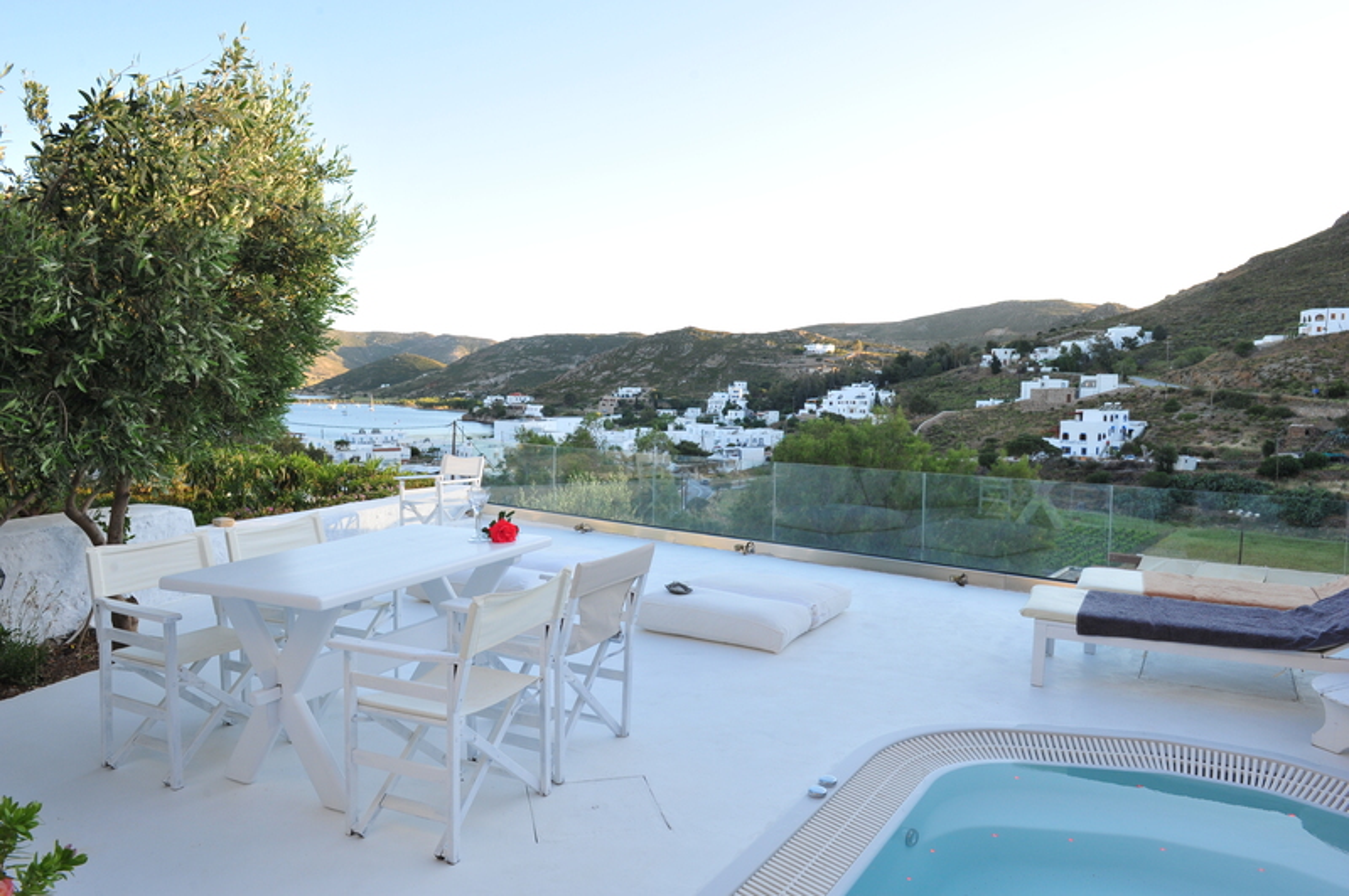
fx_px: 899
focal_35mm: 24
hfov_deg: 73.8
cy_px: 448
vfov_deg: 53.1
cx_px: 674
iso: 640
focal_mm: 24
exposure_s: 1/125
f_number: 10
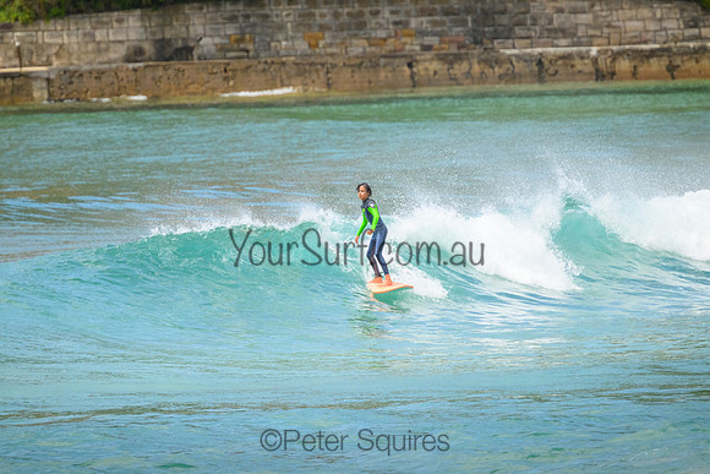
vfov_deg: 1.7
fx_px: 15781
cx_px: 355
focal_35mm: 800
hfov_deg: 2.6
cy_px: 237
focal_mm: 800
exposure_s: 1/3200
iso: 2000
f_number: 11
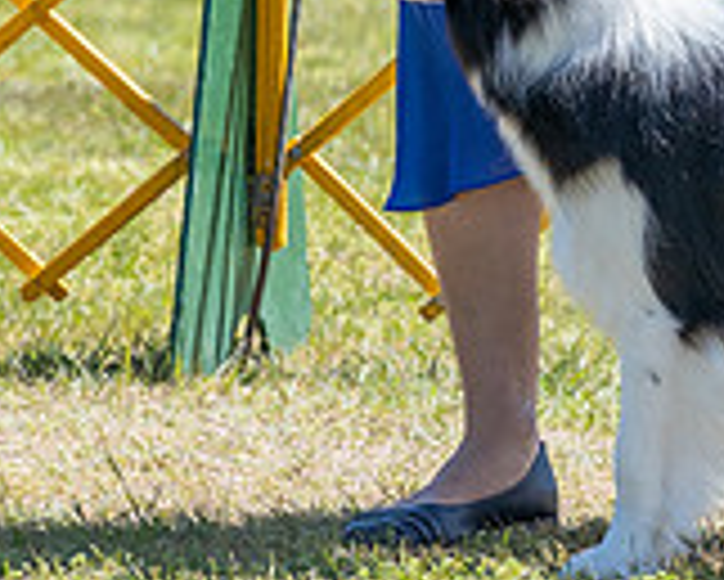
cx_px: 704
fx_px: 12800
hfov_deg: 3.2
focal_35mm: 597
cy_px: -126
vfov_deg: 2.6
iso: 1000
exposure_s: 1/1600
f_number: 7.1
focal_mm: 152
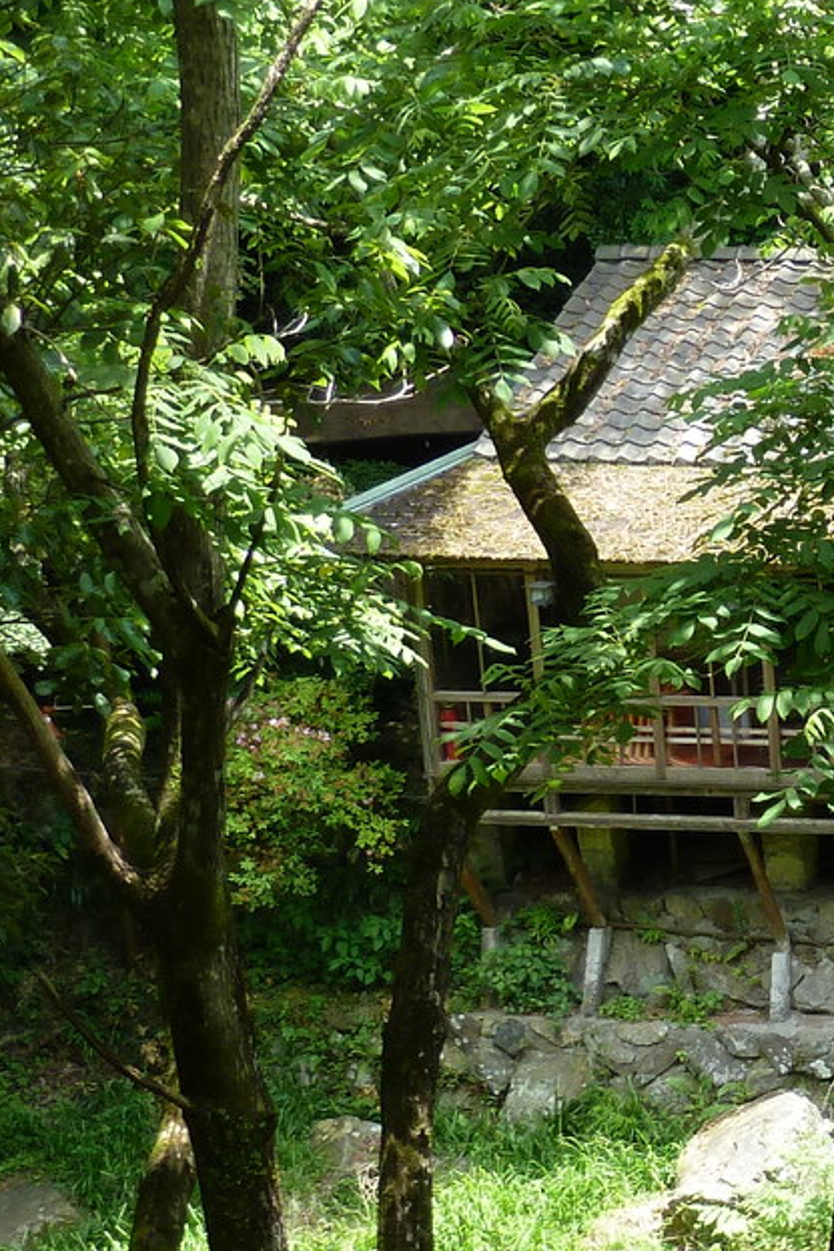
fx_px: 3892
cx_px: 1564
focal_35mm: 112
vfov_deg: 18.2
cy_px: 792
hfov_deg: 11.3
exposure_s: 1/80
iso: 80
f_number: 3.7
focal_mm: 6.9
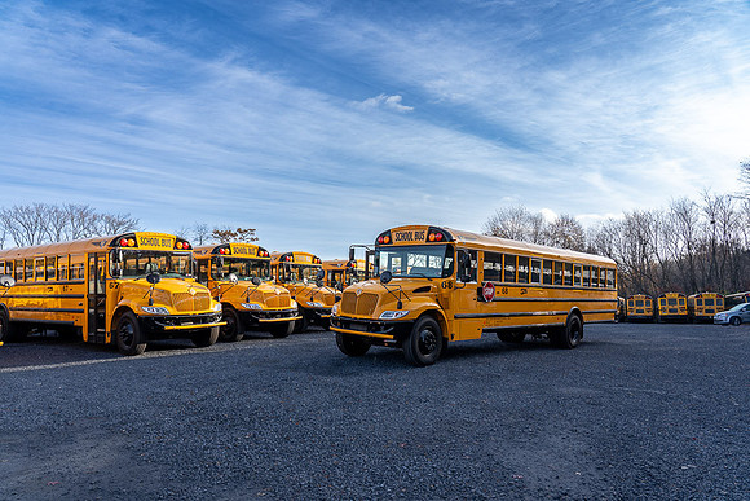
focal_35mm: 24
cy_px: 250
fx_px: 500
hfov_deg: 73.7
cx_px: 375
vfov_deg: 53.2
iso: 125
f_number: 8
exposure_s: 1/200
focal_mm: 24
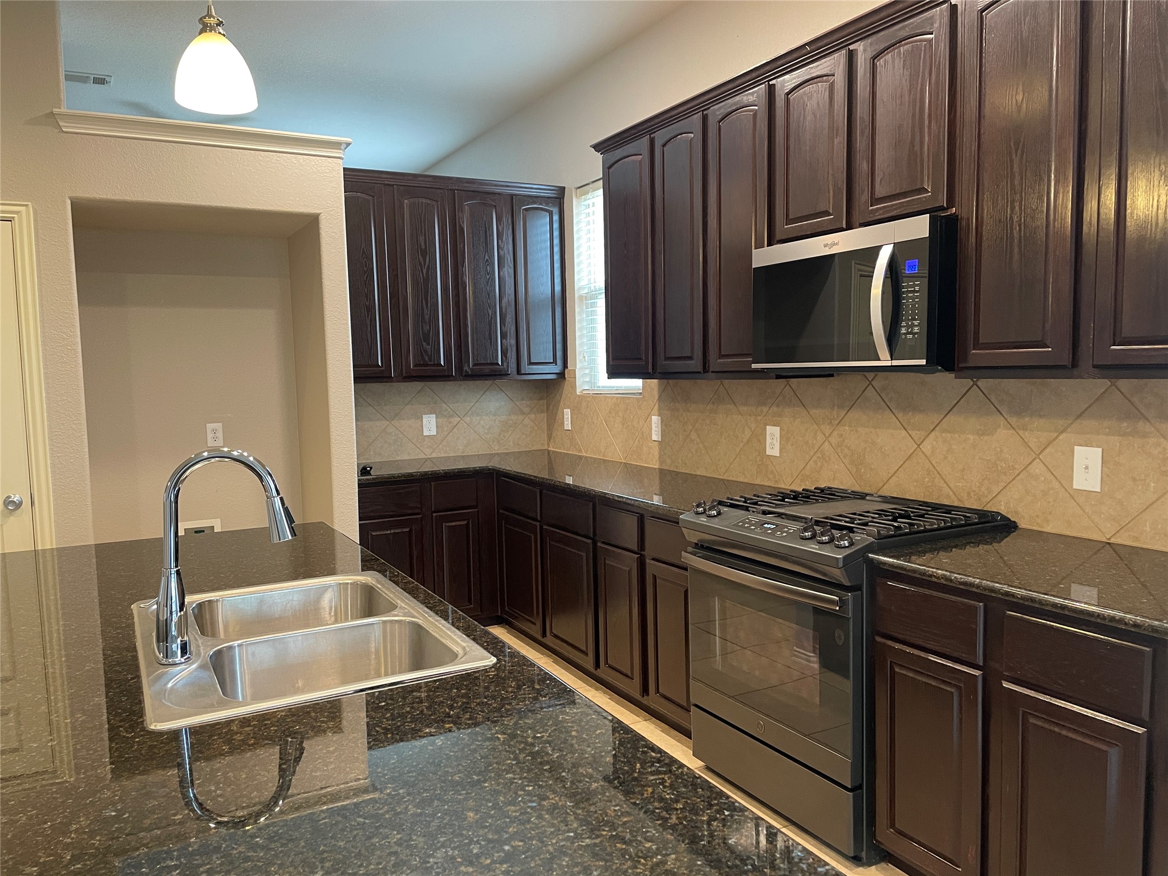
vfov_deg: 53.1
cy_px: 438
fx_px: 877
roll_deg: +1.8
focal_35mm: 26
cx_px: 584
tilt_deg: -5.0
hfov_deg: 67.3
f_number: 1.6
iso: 250
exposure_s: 1/60
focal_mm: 4.2
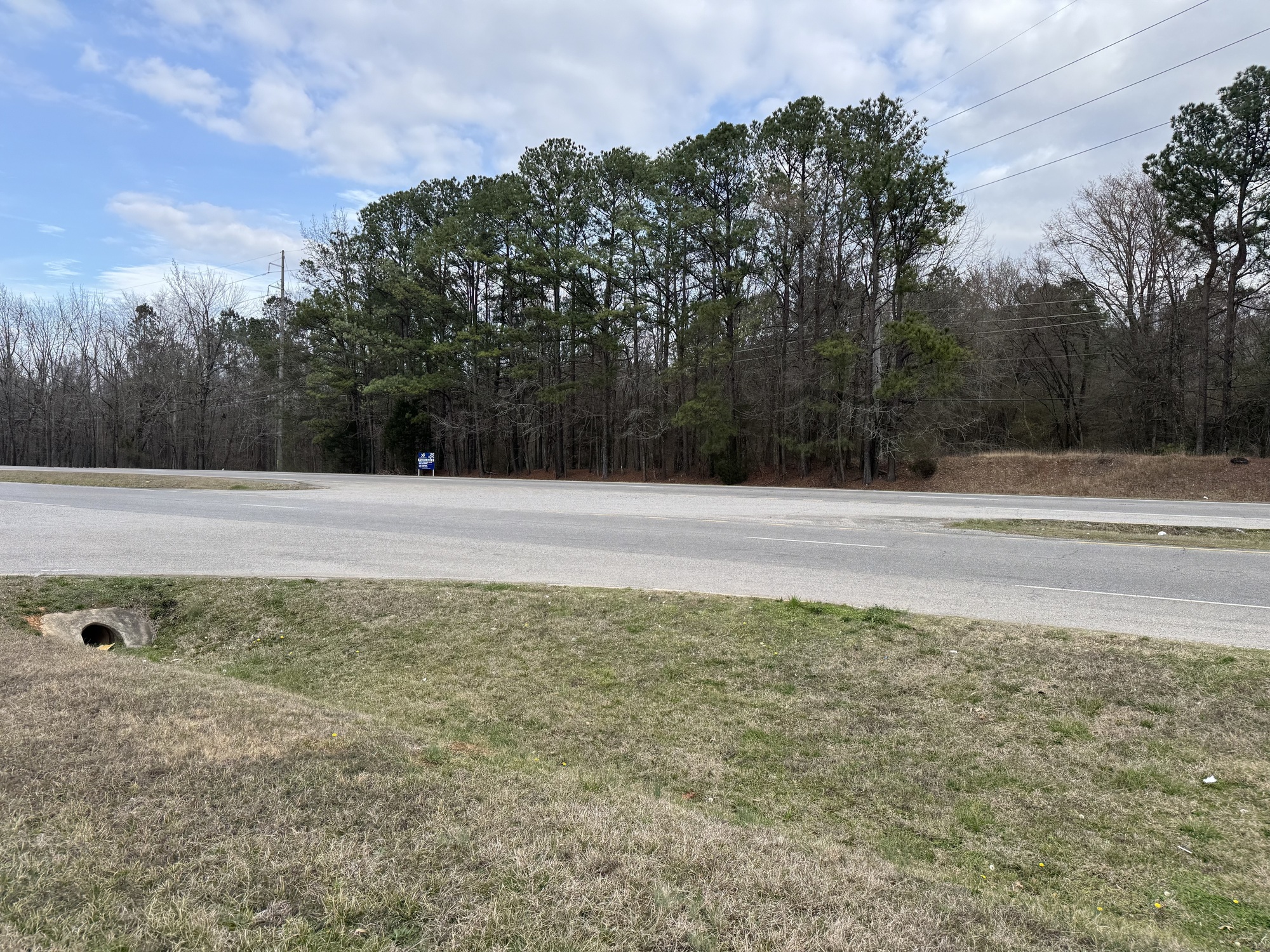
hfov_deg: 71.6
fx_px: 881
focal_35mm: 24
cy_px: 476
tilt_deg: -0.7
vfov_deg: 56.8
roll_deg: -1.0
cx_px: 635
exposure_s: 1/1560
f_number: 1.78
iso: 80
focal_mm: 6.76
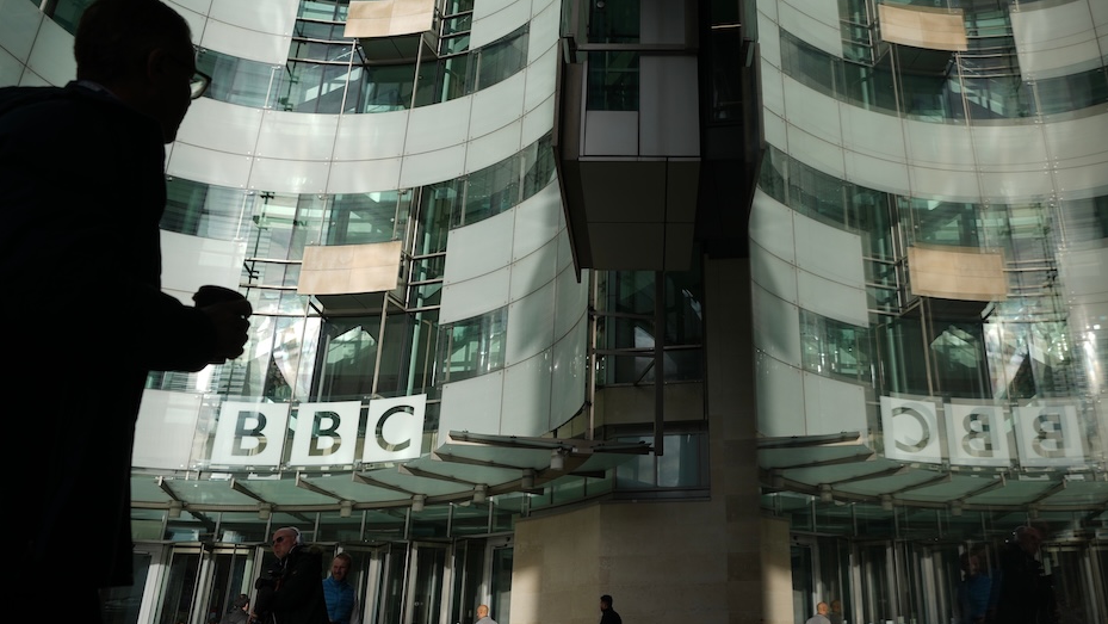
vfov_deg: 49.5
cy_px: 304
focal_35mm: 23
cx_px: 656
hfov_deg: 77.9
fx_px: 676
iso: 50
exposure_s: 1/1000
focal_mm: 17
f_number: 3.5
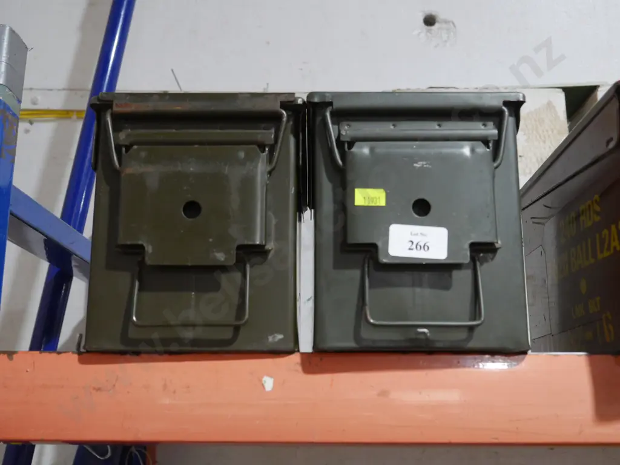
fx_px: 788
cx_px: 310
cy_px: 232
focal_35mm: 44
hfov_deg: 42.9
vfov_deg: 32.9
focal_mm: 22
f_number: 4.7
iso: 1600
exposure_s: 1/60
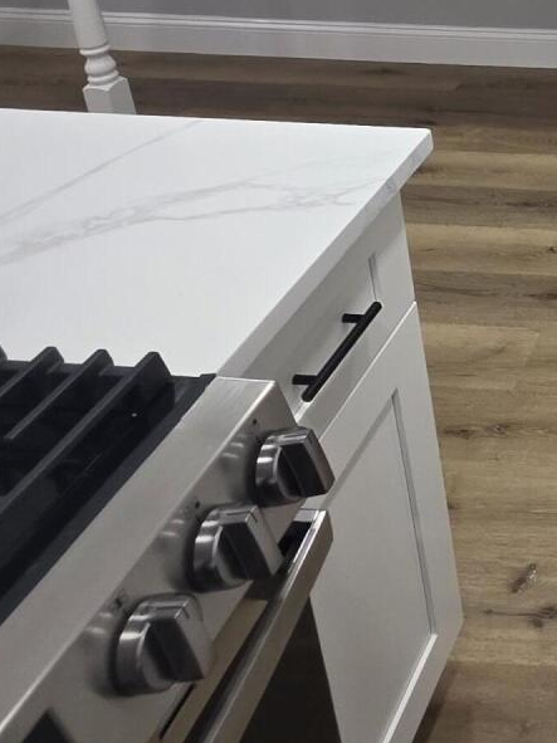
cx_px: 826
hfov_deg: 25.3
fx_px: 944
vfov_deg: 37.4
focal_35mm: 44
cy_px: -35
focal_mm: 2.2
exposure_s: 1/120
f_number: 1.9
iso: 160
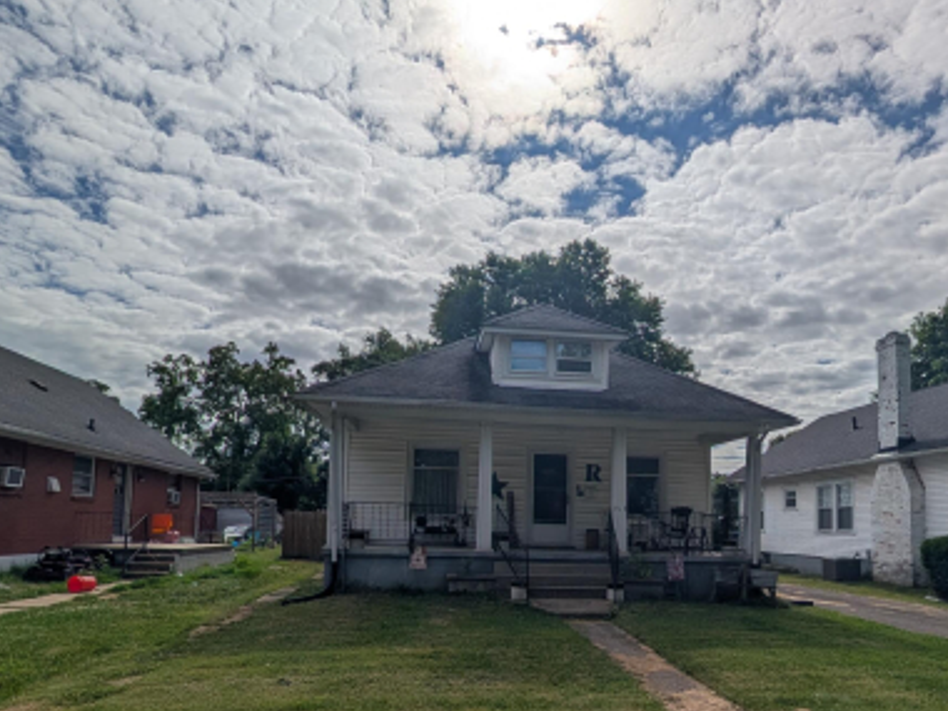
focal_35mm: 21
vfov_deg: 62.0
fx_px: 575
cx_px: 511
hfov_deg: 78.8
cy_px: 472
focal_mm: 2.02
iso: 39
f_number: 1.7
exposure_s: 1/14706
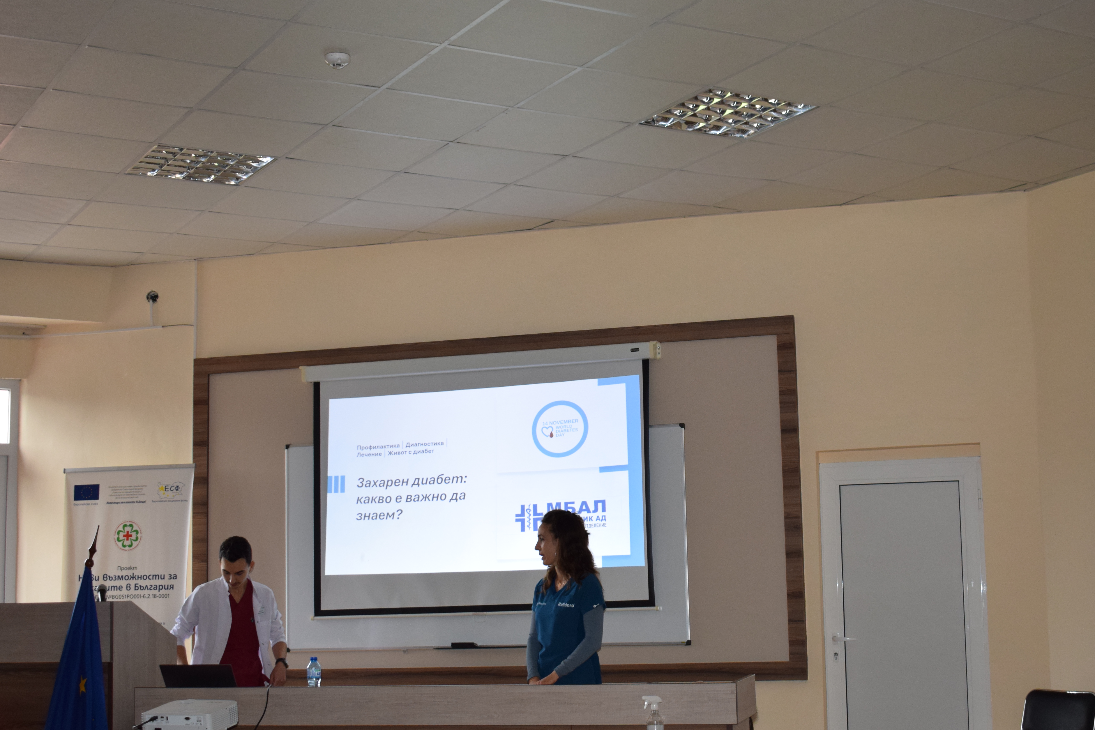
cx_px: 624
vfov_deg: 25.0
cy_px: 409
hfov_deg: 36.8
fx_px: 1642
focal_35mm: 54
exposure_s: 1/100
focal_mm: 30
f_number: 5
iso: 800
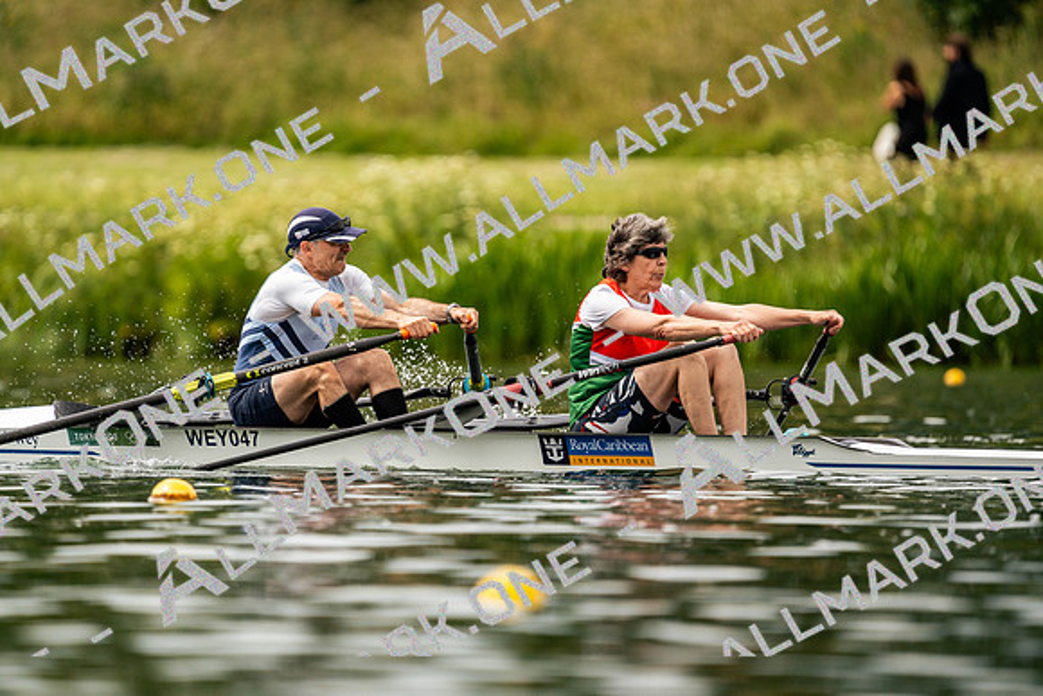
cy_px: 348
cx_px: 522
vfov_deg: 2.3
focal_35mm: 600
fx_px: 17387
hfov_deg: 3.4
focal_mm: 600
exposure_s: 1/2000
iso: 320
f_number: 6.3
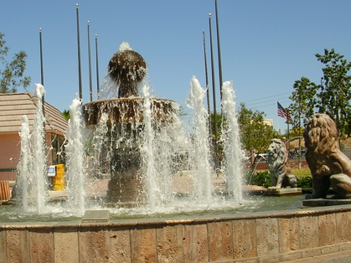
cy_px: 148
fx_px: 588
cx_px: 119
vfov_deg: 25.2
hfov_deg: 33.0
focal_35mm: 58
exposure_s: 1/410
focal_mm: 5.8
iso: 50
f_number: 5.6
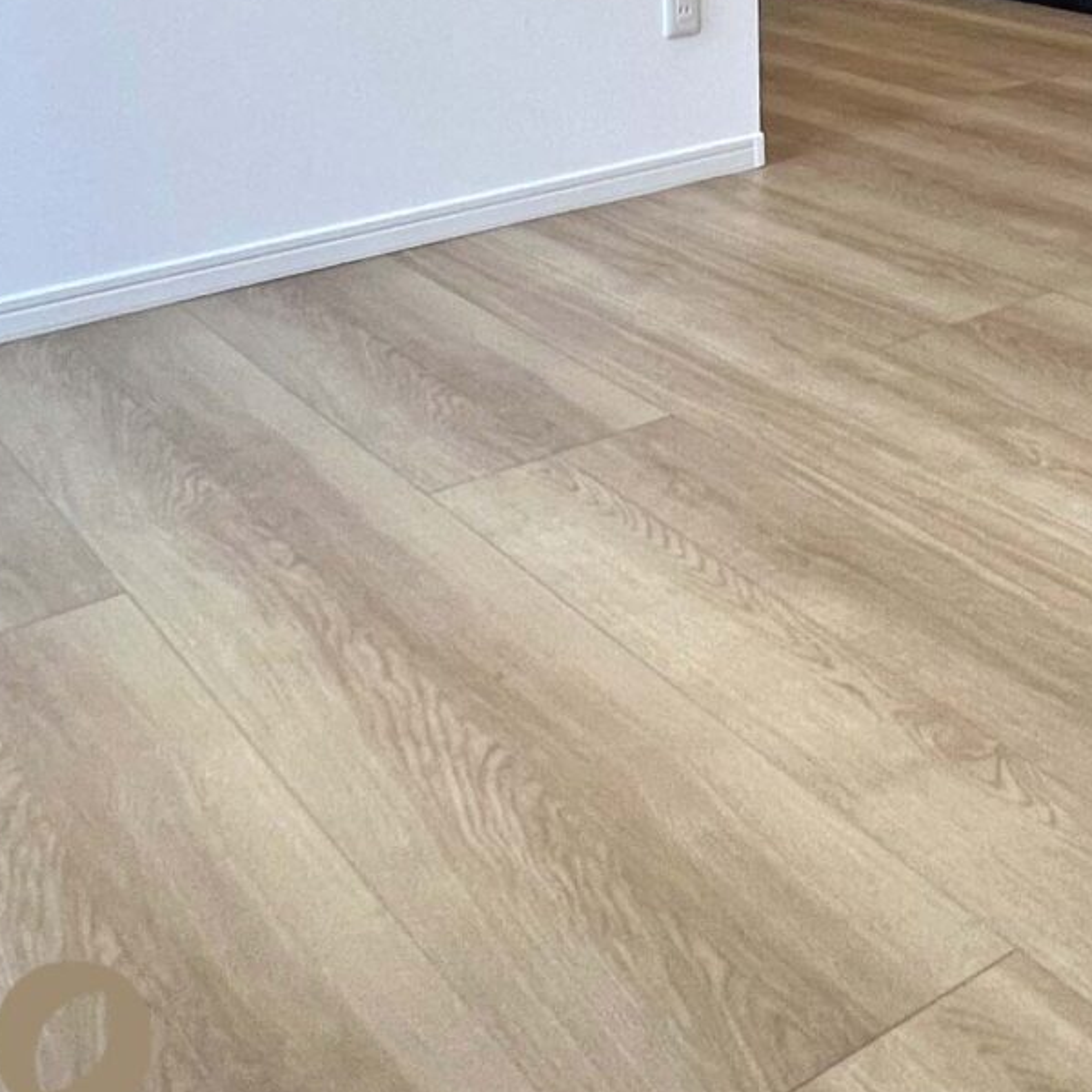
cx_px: 934
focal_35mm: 49
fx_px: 1749
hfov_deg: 33.3
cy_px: -435
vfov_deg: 27.2
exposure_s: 1/100
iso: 100
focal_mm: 1.57
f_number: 1.8
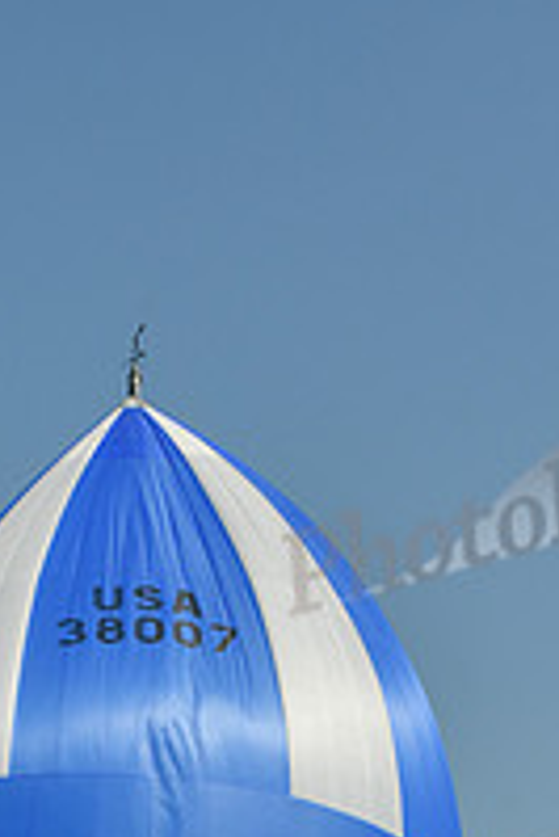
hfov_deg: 5.2
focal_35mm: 262
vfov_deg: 7.7
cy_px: 1173
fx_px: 6091
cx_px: 65
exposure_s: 1/640
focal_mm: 90
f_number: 9
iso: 320
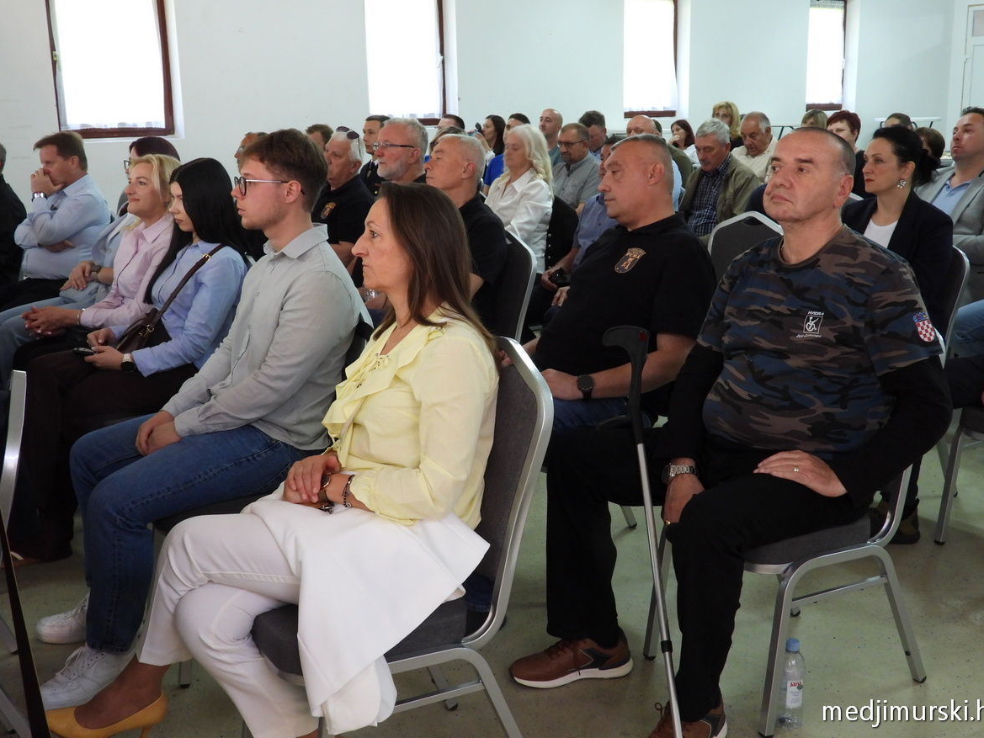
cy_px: 367
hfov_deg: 47.9
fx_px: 1109
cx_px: 503
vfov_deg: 36.8
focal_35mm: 39
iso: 400
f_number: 3.2
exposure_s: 1/25
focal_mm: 6.8
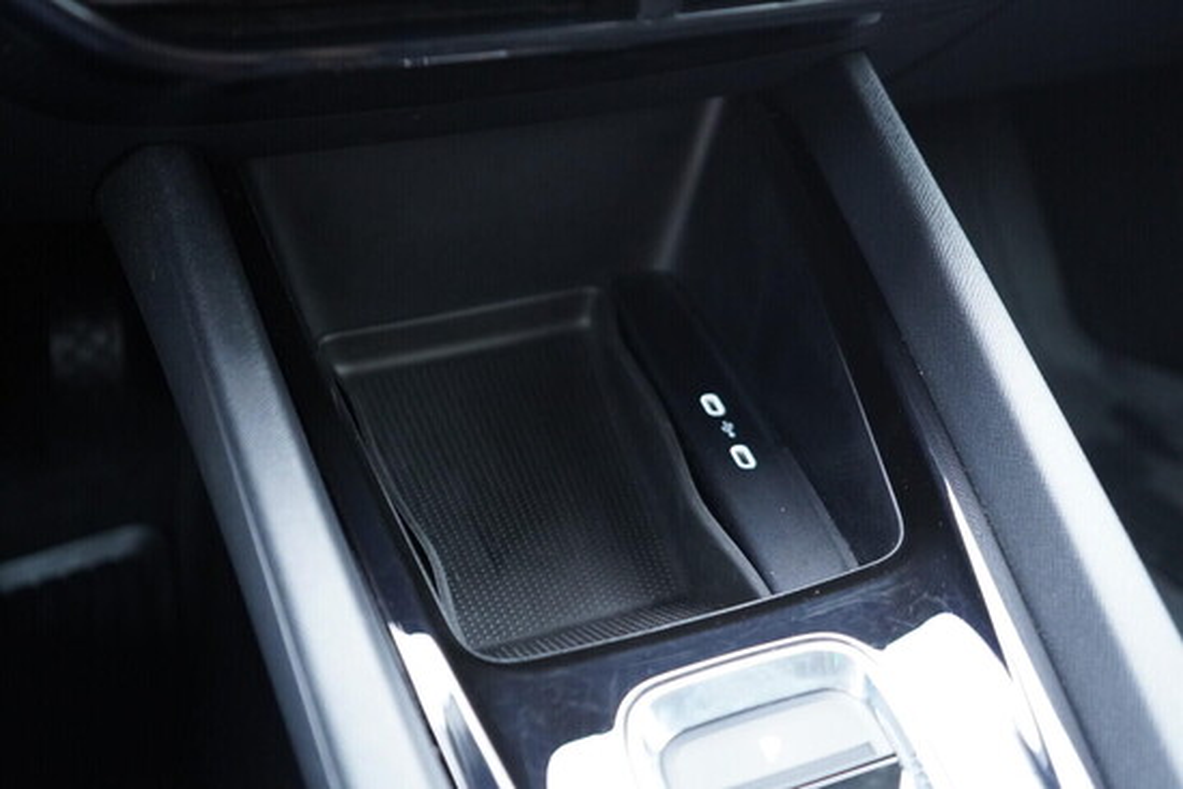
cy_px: 394
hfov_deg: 53.1
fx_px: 1183
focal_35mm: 36
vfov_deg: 36.9
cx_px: 592
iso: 2500
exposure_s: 1/40
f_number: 2.8
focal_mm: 24
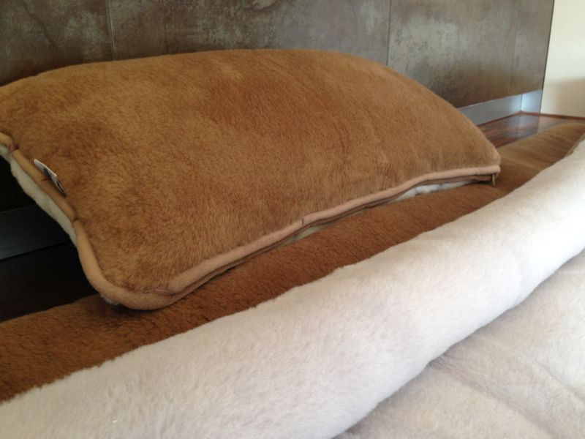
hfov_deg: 55.4
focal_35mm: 33
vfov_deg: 42.9
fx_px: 558
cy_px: 220
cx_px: 292
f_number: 2.4
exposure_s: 1/24
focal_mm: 4.12
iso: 50
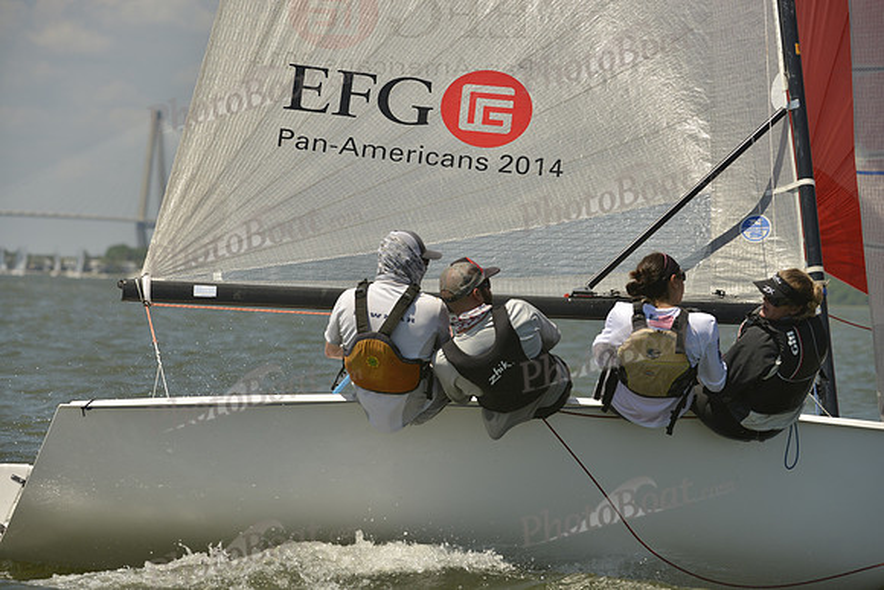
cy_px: 295
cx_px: 442
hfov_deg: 9.4
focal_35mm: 220
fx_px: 5403
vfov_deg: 6.2
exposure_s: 1/1600
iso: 280
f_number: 8
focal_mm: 220
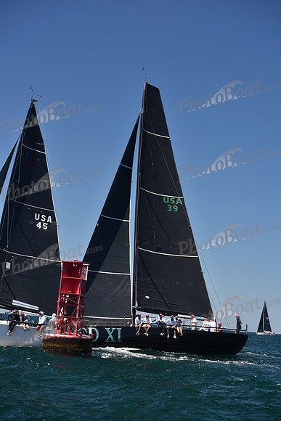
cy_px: 210
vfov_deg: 28.8
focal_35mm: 70
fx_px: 819
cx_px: 140
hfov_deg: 19.5
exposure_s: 1/800
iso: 250
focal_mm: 70
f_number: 5
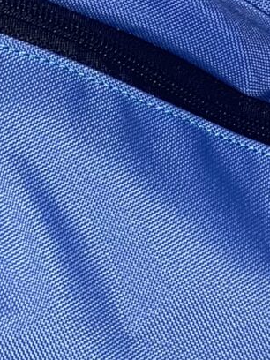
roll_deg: +5.5
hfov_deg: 9.0
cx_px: 303
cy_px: 12
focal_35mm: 163
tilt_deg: -38.1
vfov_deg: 12.0
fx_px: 1695
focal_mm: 4.25
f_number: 1.8
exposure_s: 1/32
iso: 40
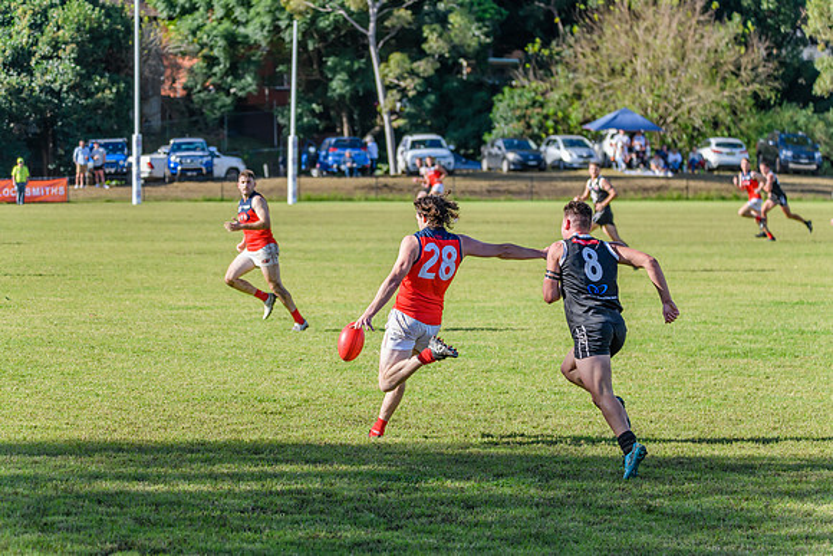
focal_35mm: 154
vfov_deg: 8.9
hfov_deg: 13.4
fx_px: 3557
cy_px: 271
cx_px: 406
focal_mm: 150
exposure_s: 1/2000
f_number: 6.3
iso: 800
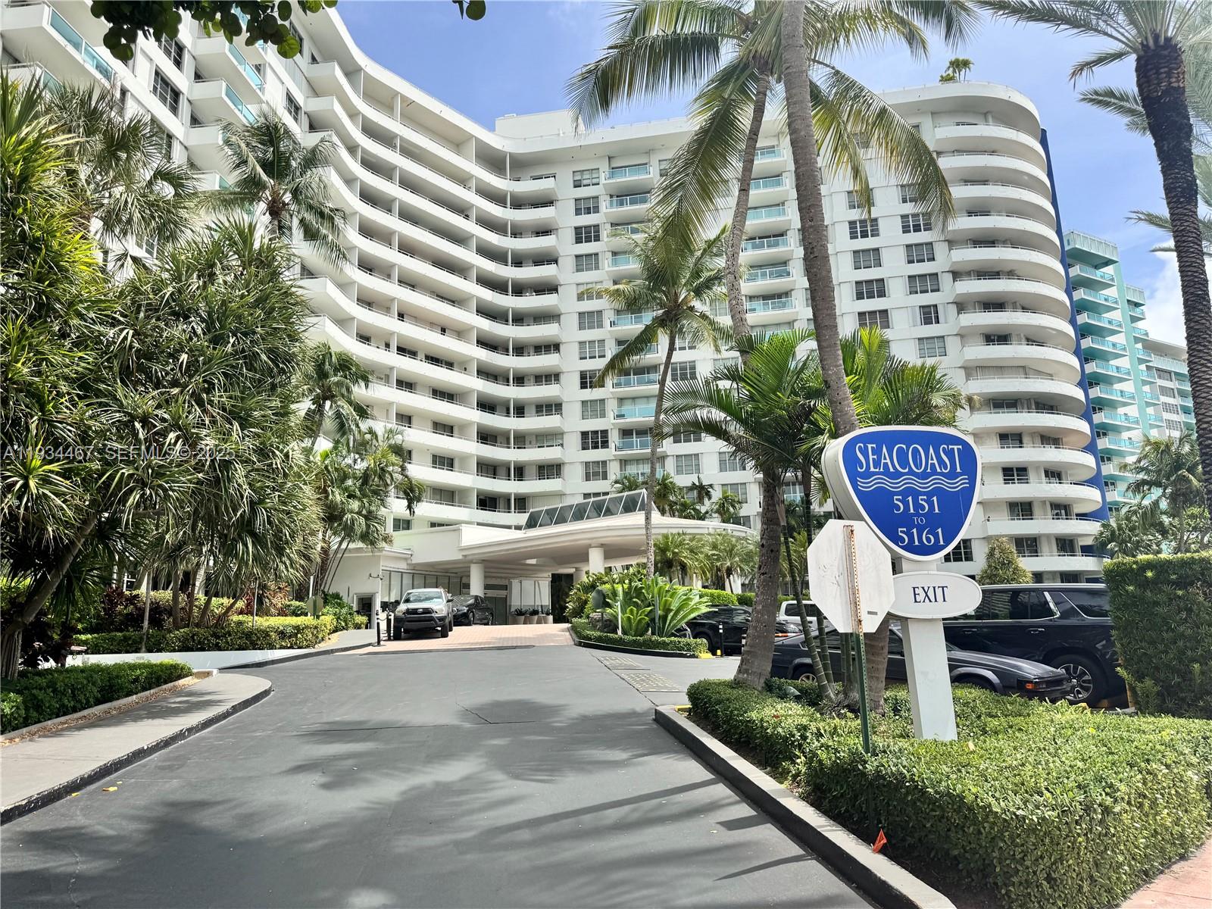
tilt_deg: +12.2
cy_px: 454
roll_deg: +1.2
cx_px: 606
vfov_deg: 56.8
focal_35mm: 24
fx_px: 840
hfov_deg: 71.6
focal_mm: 6.76
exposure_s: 1/5348
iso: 80
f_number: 1.78
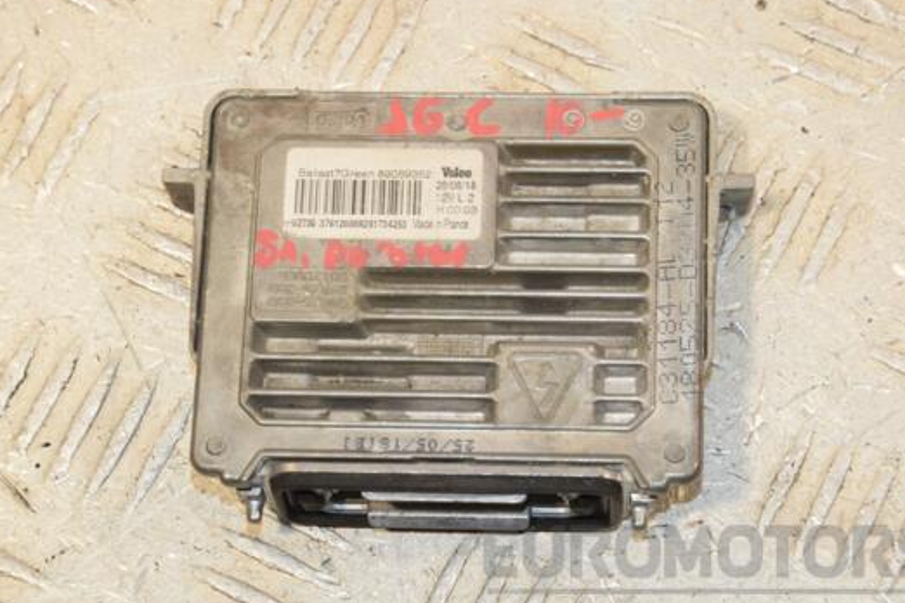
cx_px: 451
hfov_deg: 14.9
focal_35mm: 138
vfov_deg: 9.9
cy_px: 321
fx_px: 3469
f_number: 9
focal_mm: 80
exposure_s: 1/200
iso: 800
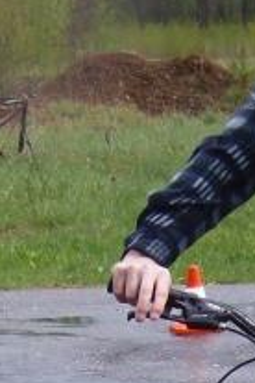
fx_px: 2677
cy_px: 570
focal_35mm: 252
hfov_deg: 5.4
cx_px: 205
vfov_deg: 8.0
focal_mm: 9.1
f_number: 3.8
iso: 64
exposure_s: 1/400
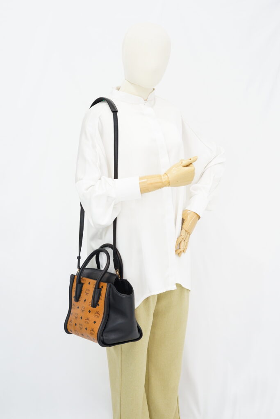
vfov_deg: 39.6
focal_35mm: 50
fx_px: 583
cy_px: 210
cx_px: 140
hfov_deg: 27.0
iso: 640
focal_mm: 50
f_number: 5.6
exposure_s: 1/10
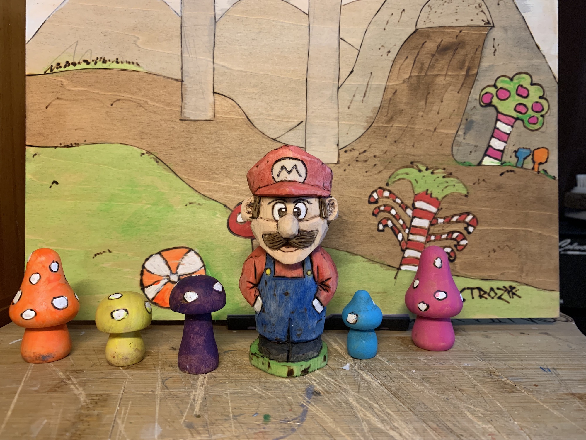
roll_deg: -1.3
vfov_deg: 53.1
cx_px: 293
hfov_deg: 67.3
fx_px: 440
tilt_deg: -5.1
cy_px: 220
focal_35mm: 26
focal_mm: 4.25
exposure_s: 1/60
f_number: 1.8
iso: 250
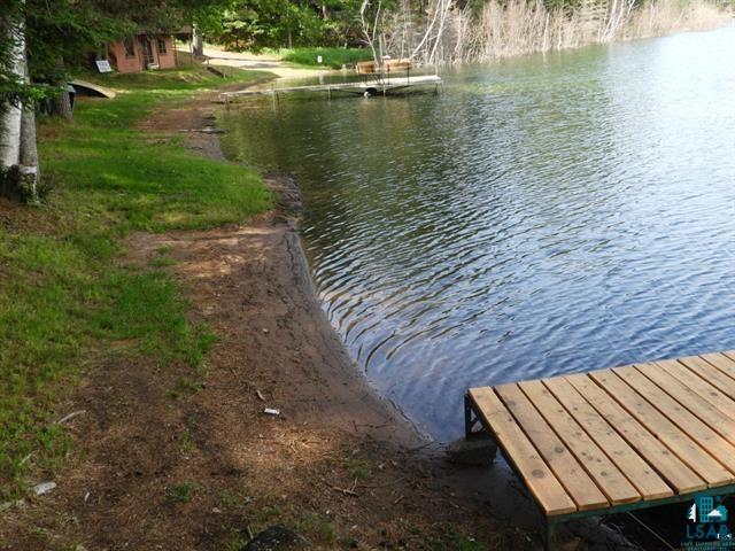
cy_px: 276
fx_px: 701
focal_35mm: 33
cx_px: 368
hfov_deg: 55.4
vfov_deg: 42.9
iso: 100
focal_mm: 5.9
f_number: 3.6
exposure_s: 1/200
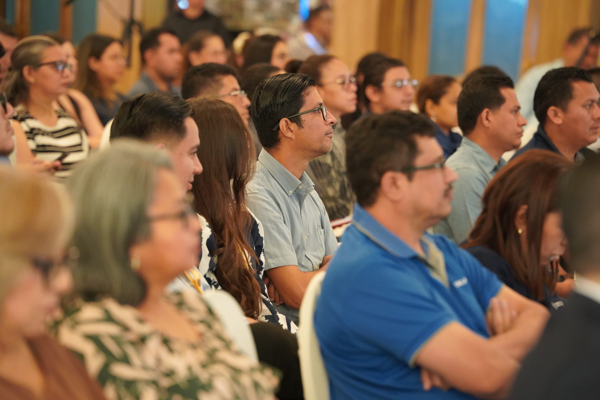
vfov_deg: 7.6
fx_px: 3000
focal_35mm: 180
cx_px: 300
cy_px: 200
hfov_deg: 11.4
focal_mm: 180
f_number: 4
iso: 6400
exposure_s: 1/200
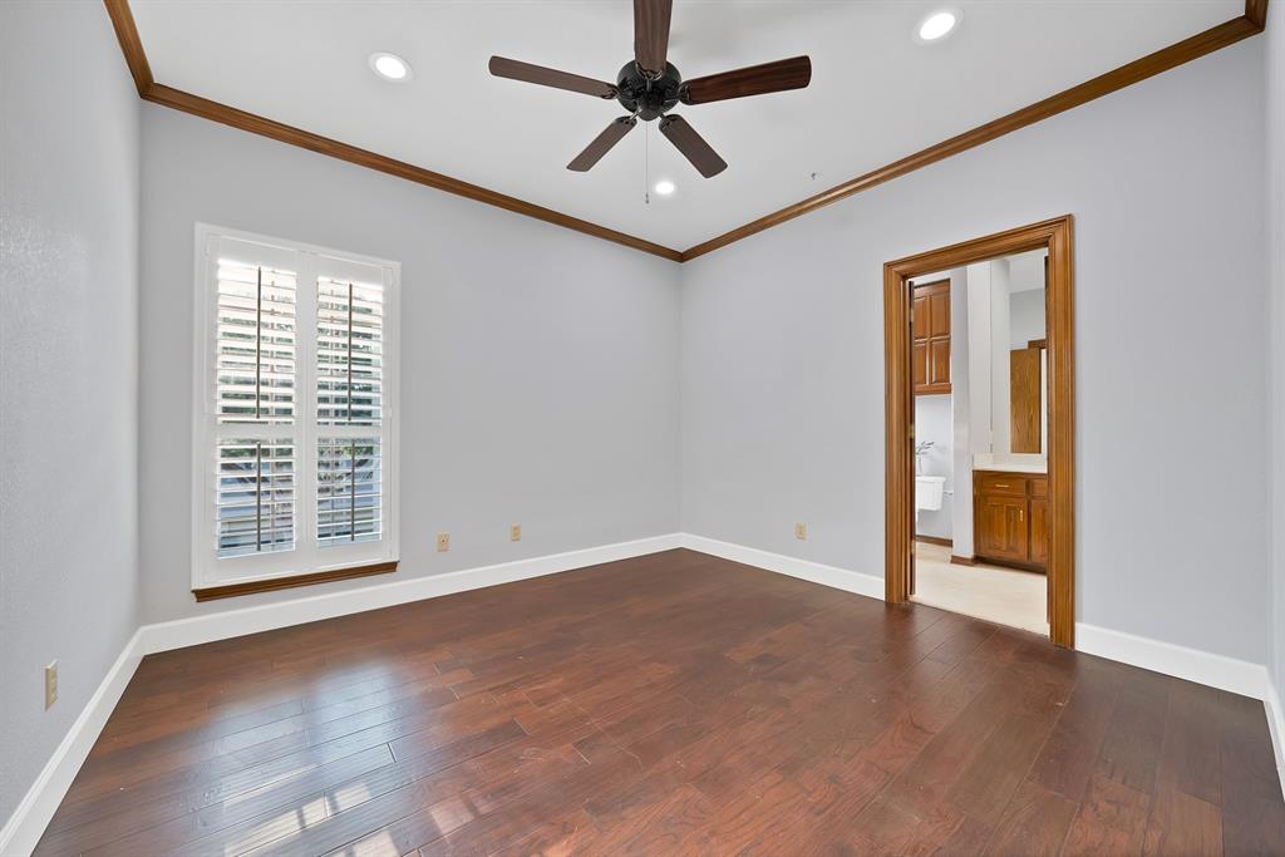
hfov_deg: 112.6
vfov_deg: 90.0
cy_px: 428
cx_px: 642
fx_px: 428
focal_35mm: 12
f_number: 9
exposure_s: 1/6
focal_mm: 12
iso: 640
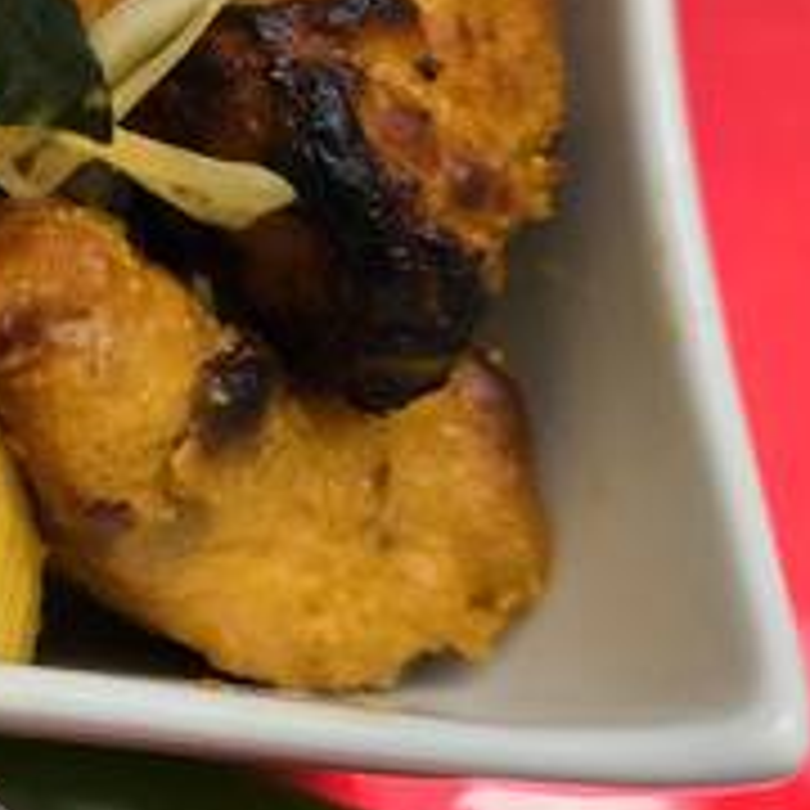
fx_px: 2197
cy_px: 263
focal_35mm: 83
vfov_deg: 20.8
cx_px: -198
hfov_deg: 19.5
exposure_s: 1/120
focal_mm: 6.3
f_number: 1.7
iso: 640
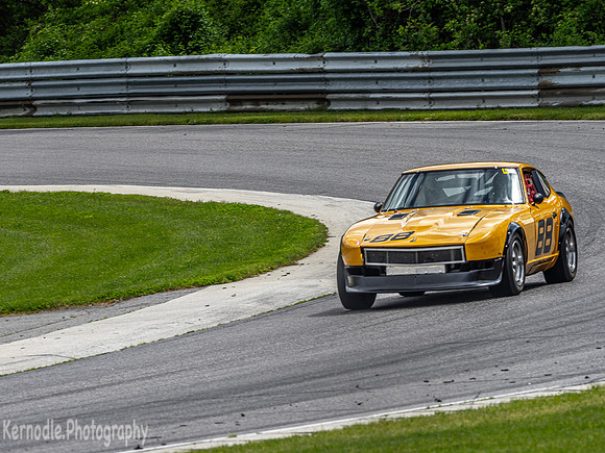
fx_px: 10504
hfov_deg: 3.3
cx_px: 302
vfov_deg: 2.5
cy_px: 226
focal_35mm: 601
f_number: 8
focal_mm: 300
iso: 64
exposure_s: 1/250
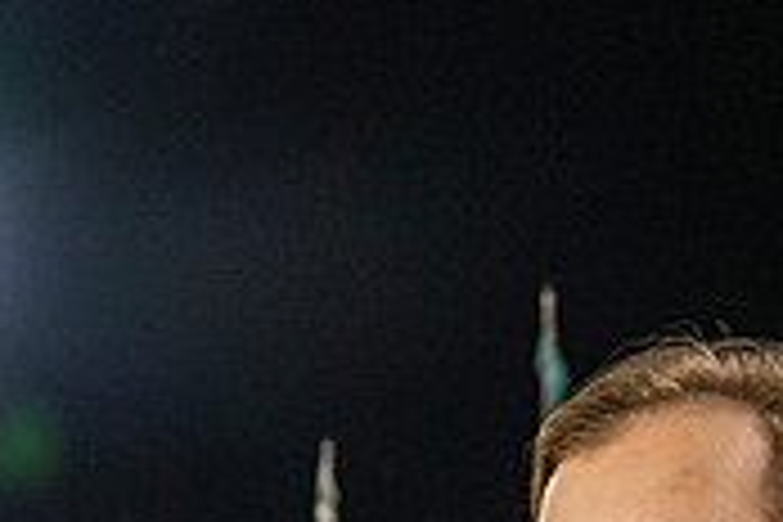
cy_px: 981
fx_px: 1348
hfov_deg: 32.3
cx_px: 306
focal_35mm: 62
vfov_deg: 17.2
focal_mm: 24
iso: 2000
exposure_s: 1/500
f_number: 3.2
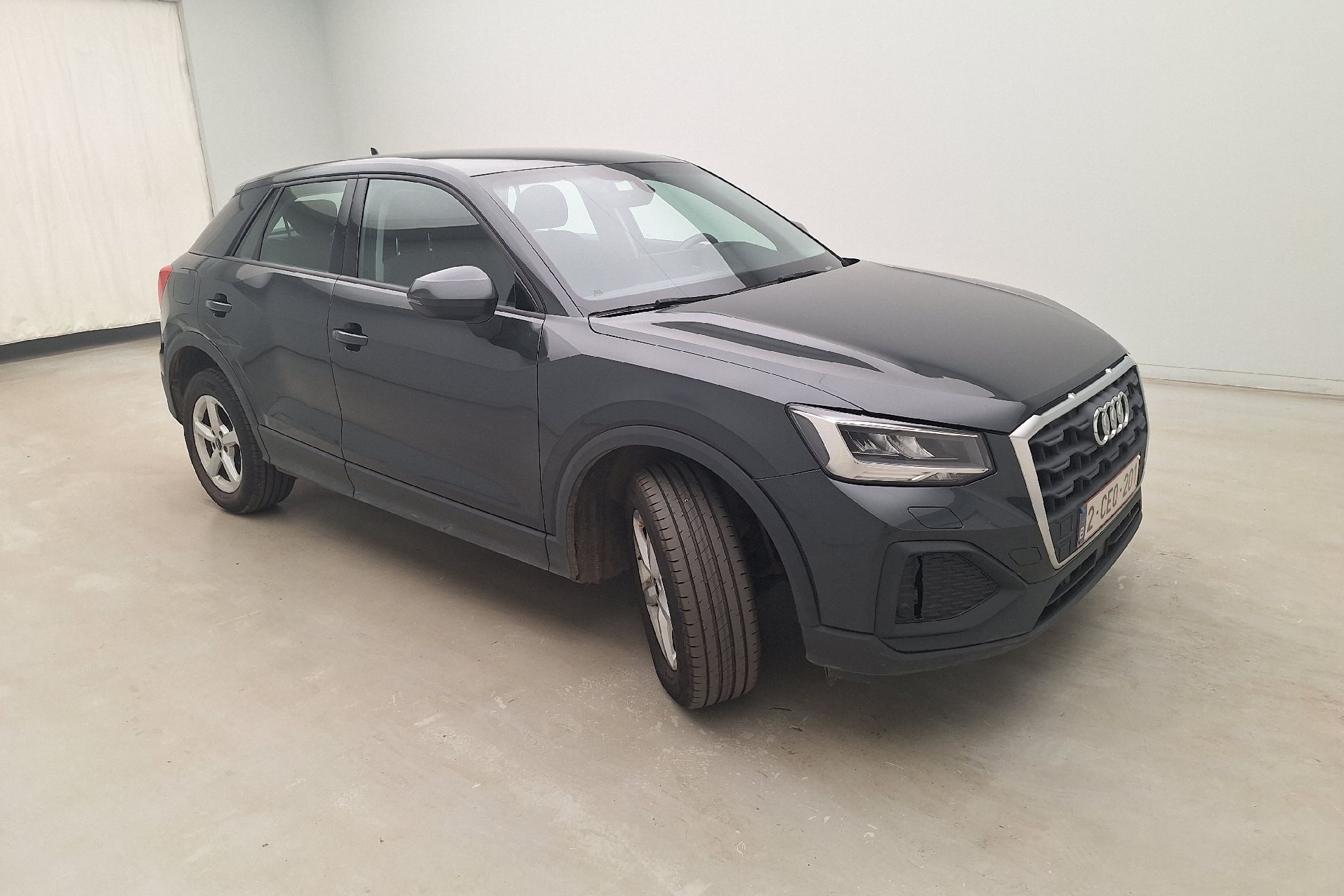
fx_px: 896
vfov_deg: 53.1
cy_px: 407
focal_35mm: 24
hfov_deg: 73.7
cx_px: 673
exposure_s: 1/100
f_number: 1.8
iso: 50
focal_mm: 5.54
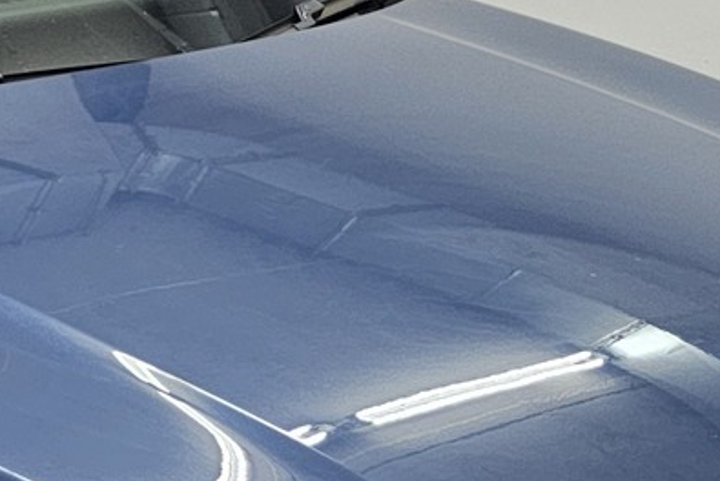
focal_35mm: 121
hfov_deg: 16.3
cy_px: 434
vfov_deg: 11.3
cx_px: -129
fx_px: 2422
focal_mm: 6.3
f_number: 1.7
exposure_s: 1/100
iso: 500
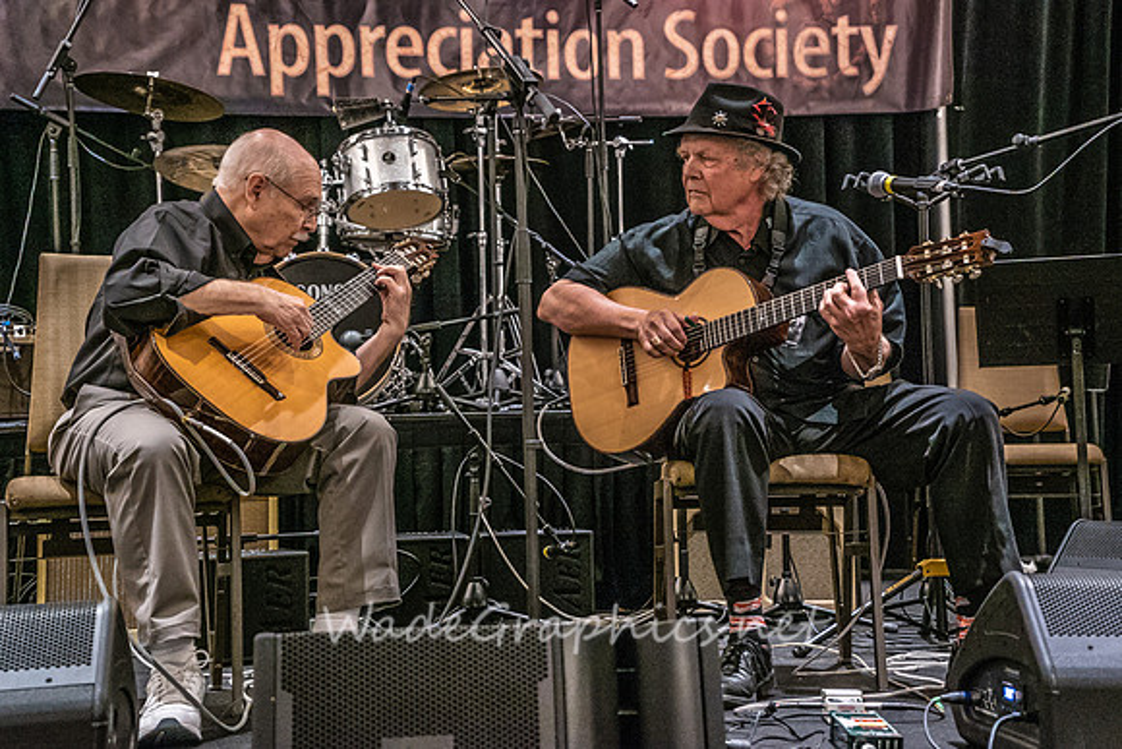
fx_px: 2364
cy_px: 366
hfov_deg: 26.7
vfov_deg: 18.0
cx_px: 561
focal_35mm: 76
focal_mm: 70
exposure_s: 1/160
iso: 8000
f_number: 5.6
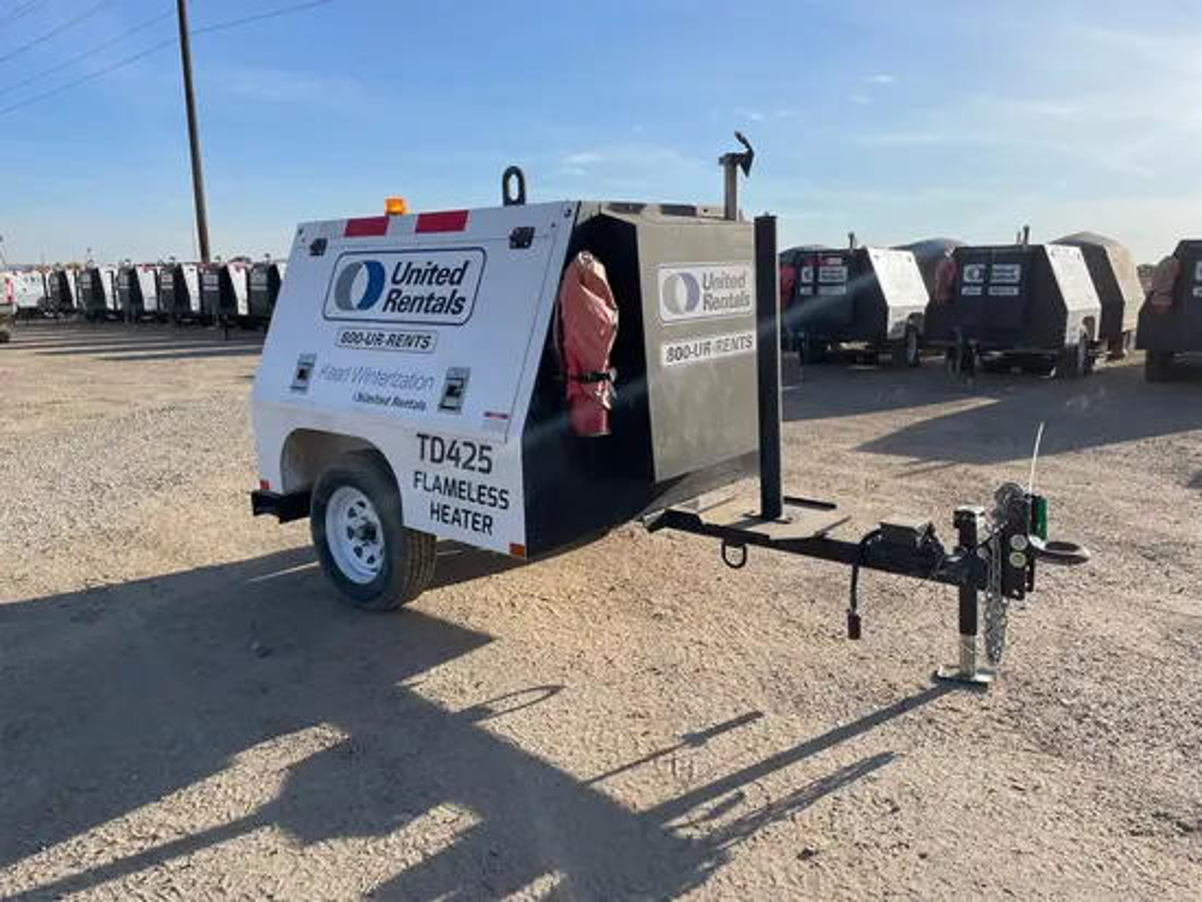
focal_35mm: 26
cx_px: 601
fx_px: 903
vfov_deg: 53.1
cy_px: 451
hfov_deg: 67.3
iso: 50
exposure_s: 1/2747
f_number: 1.6
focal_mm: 4.2
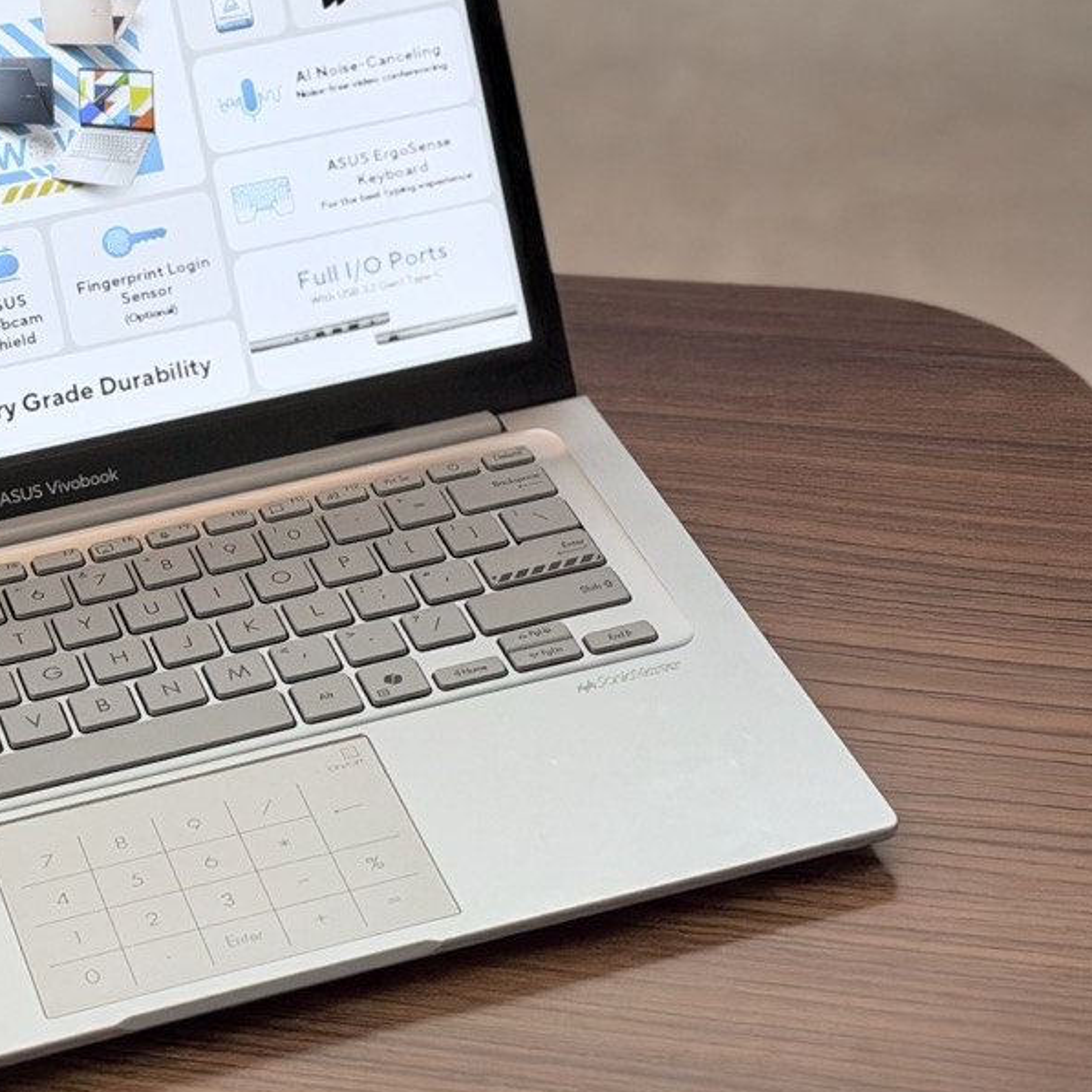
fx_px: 3248
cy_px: 432
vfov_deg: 19.1
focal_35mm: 91
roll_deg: +5.4
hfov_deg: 18.9
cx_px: 194
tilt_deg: -32.4
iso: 50
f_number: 1.78
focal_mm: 6.76
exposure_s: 1/125
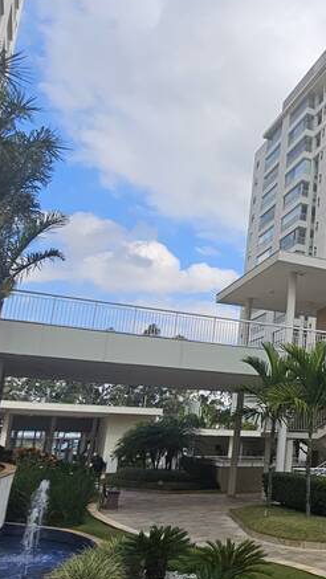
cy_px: 315
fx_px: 538
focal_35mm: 35
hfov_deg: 28.1
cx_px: 419
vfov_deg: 56.5
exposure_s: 1/1761
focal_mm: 2.2
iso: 50
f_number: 2.2
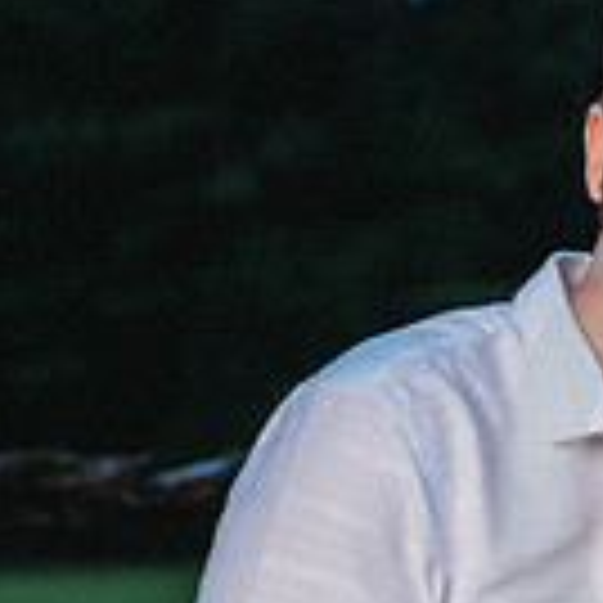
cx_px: 1210
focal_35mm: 206
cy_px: 556
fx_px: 4060
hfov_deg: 8.1
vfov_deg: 8.5
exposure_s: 1/1600
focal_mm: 56
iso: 400
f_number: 2.8
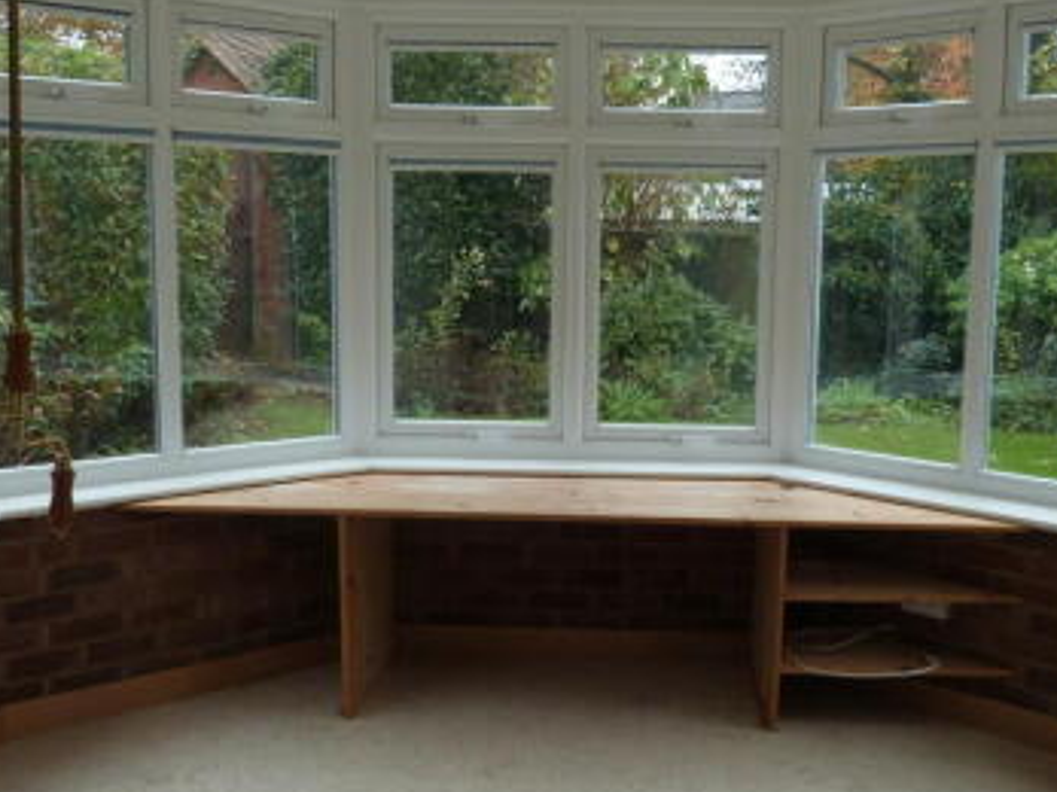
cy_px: 431
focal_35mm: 42
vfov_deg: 34.3
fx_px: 1282
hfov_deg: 44.8
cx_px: 571
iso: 100
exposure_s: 1/80
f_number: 2.8
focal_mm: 4.5
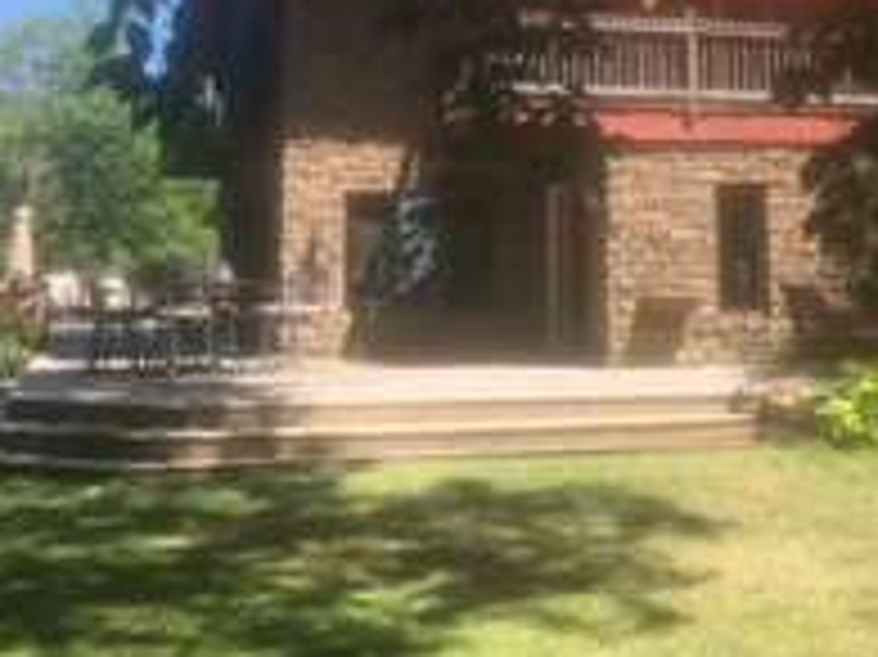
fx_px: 1343
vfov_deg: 26.9
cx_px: 464
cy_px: 115
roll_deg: -0.9
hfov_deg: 36.2
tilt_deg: +8.0
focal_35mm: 53
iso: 25
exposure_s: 1/545
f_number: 2.2
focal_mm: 4.15
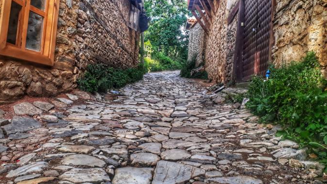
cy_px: 76
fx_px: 260
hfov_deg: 64.3
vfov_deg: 38.8
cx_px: 164
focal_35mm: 30
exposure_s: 1/232
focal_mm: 3.6
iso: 40
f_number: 1.9
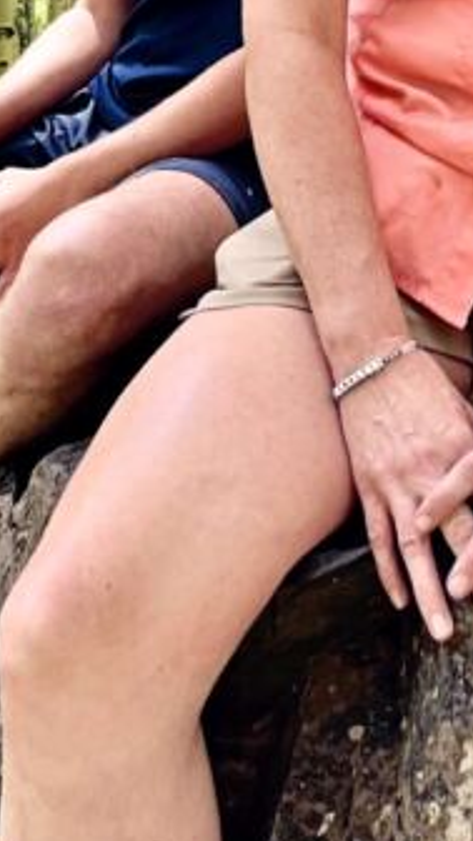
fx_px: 1605
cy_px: -179
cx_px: 353
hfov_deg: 16.7
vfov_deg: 26.1
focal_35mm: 72
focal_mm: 5.1
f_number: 1.6
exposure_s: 1/550
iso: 50
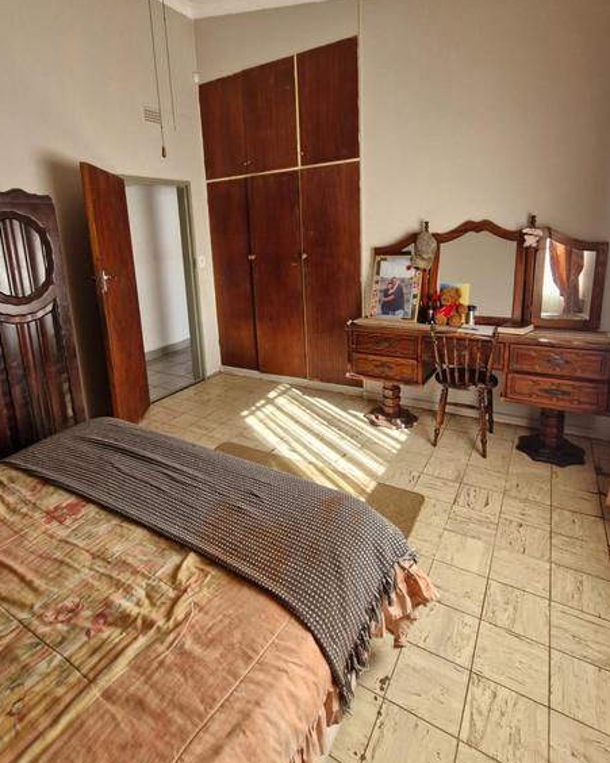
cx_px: 284
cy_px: 307
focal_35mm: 18
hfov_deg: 73.7
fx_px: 406
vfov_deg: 85.4
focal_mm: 1.74
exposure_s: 1/50
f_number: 2.2
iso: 80
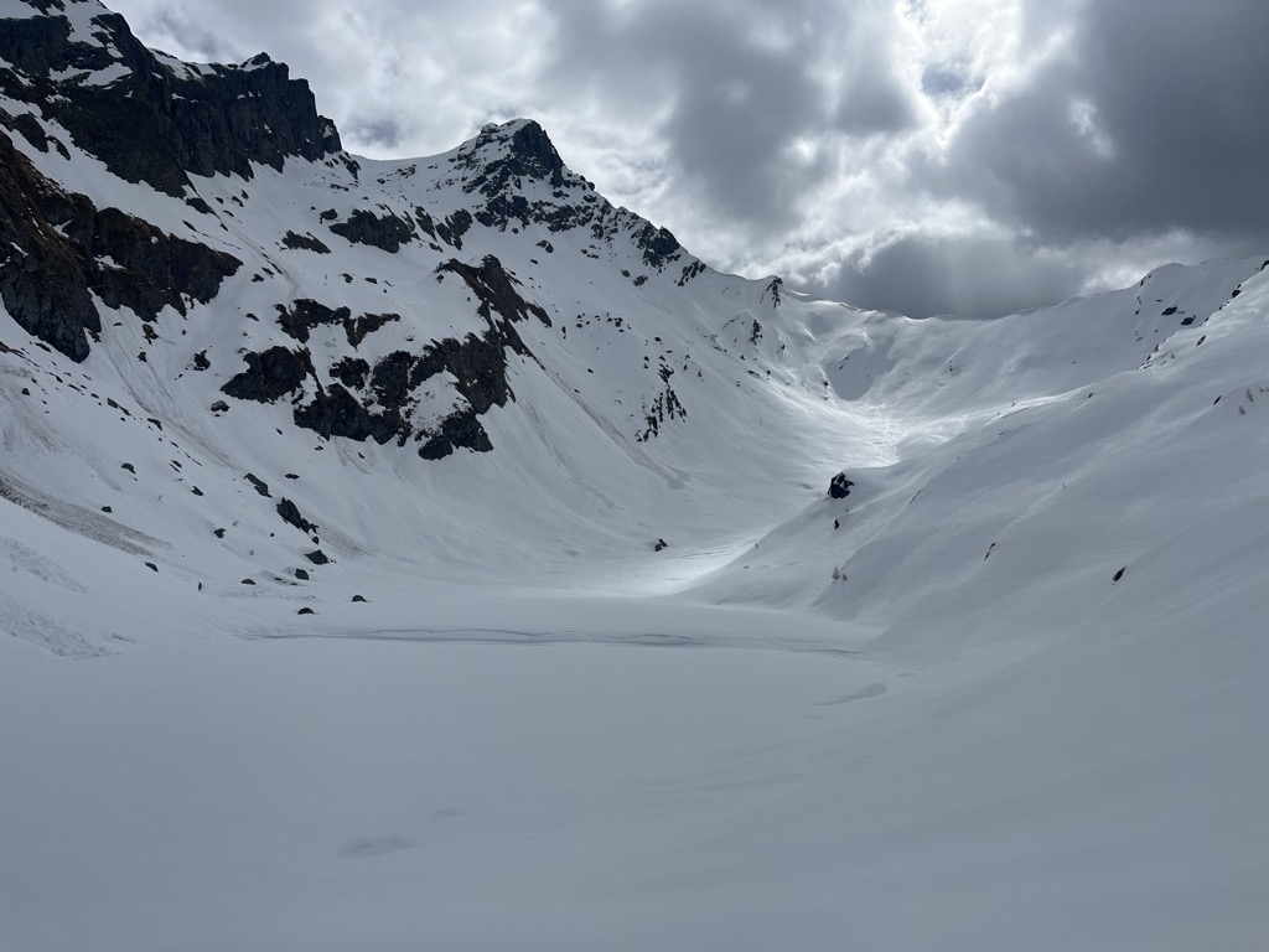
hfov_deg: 67.3
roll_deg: -1.4
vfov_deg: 53.1
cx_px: 634
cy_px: 476
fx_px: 953
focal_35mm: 26
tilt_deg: +7.3
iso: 50
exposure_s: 1/17241
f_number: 1.6
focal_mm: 5.1
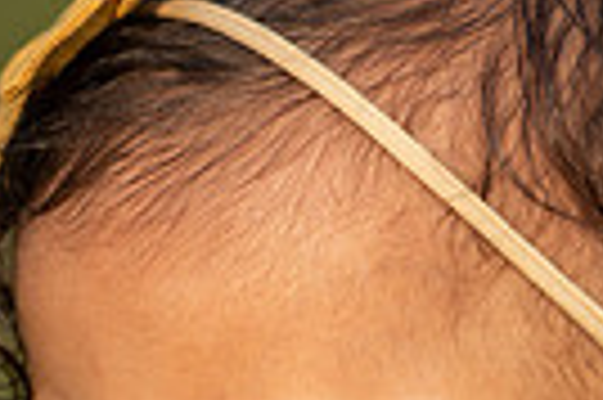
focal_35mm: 872
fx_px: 14588
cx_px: 306
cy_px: 528
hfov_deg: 2.4
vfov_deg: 1.6
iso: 64
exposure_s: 1/640
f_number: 2.8
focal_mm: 200
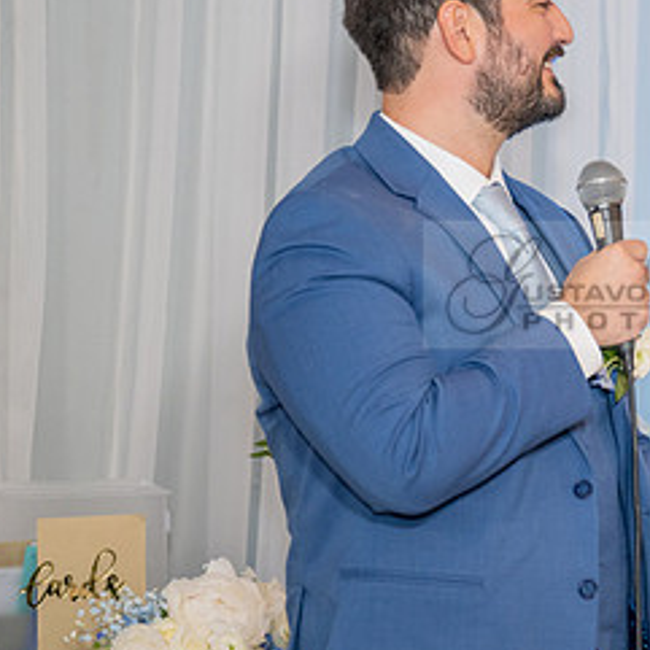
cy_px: 285
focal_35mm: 143
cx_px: 658
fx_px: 3038
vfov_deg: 12.2
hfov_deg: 12.1
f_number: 2.8
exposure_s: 1/160
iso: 1000
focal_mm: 70
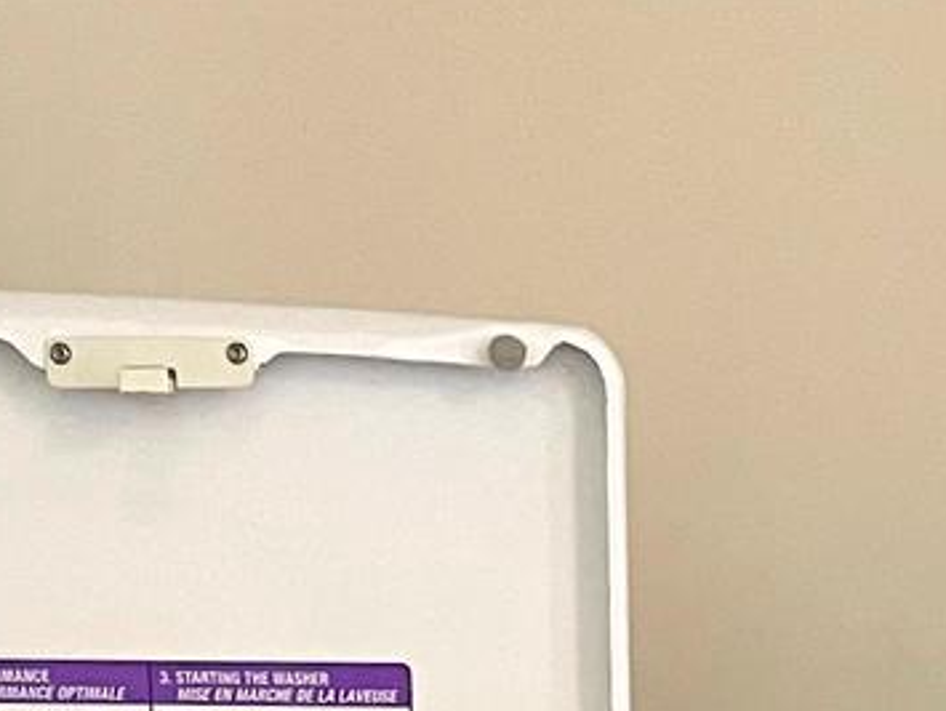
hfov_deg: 13.5
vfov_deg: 8.8
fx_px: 3939
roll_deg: +1.5
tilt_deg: -25.2
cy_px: 2013
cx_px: 902
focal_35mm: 144
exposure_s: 1/60
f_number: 1.6
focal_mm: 5.1
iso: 125
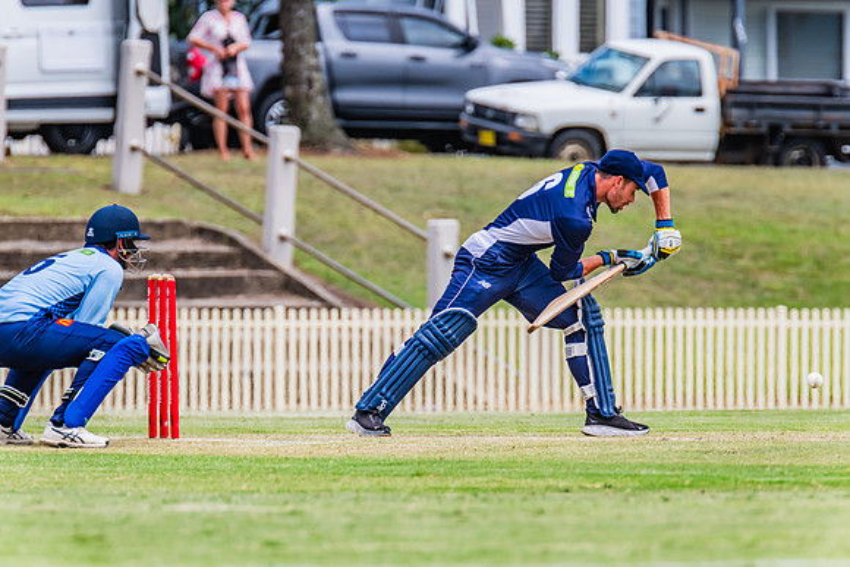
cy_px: 284
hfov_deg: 3.4
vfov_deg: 2.3
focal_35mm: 601
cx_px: 425
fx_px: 14195
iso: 800
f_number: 9
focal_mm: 600
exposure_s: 1/2000
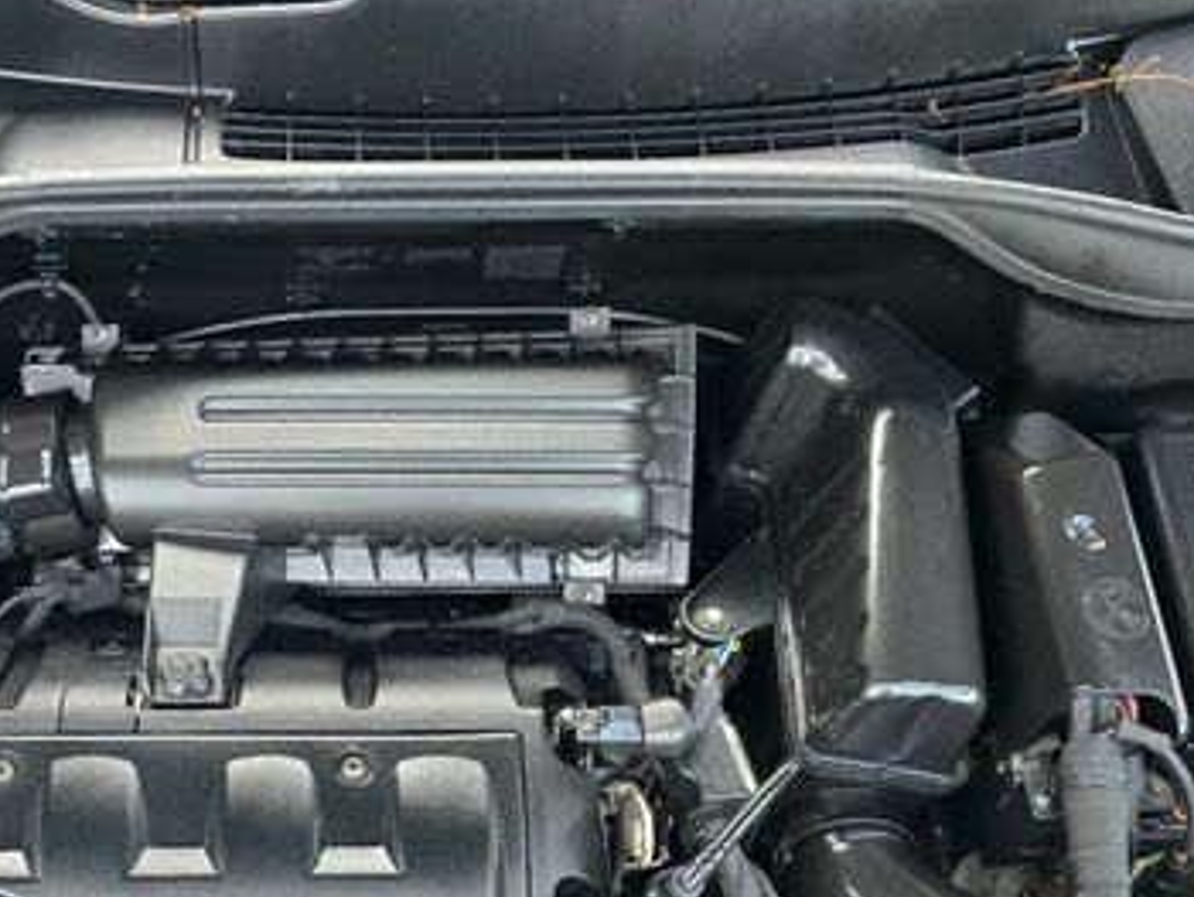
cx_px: 368
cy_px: 788
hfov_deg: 43.9
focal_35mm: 42
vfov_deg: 32.8
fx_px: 1450
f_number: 1.7
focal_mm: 6.3
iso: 125
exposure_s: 1/180
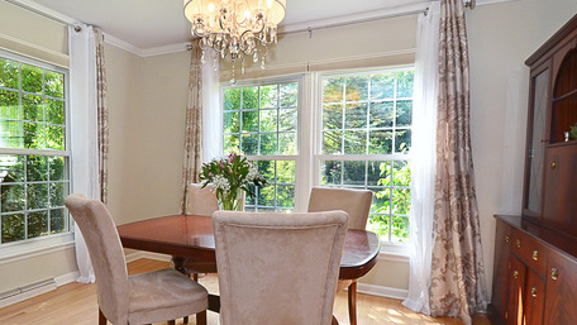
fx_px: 337
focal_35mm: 22
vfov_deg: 51.5
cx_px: 245
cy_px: 178
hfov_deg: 80.6
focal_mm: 10
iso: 800
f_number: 9
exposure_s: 1/100
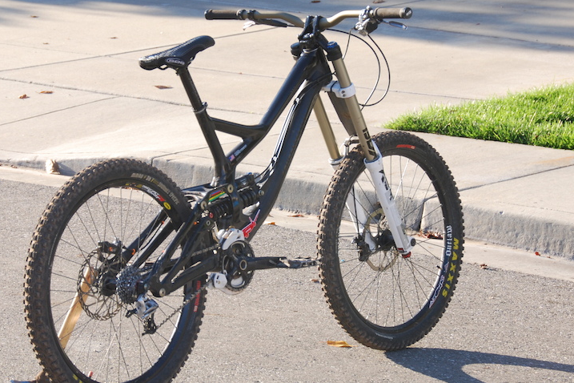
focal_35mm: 133
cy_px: 194
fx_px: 2120
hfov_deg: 15.4
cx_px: 275
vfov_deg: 10.3
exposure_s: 1/125
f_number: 9
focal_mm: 62
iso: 200
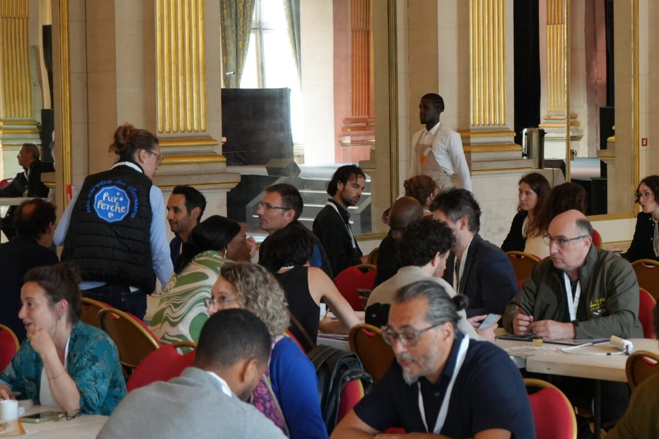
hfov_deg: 19.7
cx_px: 566
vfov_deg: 13.4
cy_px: 209
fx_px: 1867
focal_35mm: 102
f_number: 4.5
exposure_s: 1/160
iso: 2000
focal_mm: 47
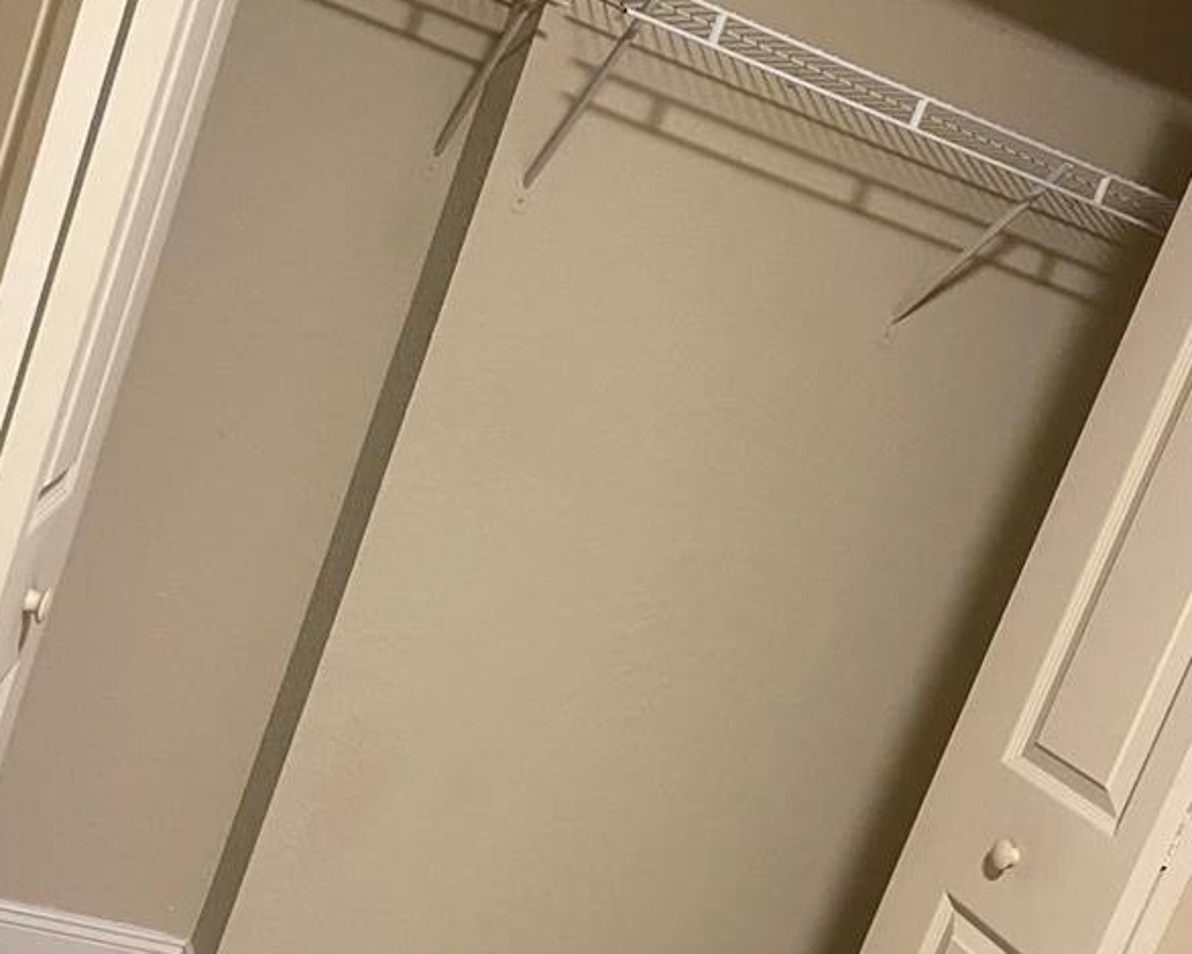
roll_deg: -15.1
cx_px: 513
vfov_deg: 30.1
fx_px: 1764
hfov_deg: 37.3
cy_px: 604
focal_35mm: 50
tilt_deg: -8.0
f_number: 1.6
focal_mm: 5.1
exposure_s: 1/60
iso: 500
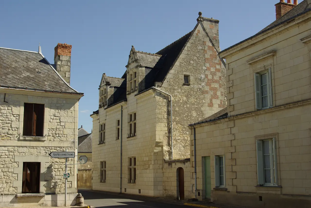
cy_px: 104
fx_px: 402
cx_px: 156
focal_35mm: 46
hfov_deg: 42.3
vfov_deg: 29.0
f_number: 8
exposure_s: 1/250
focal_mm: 31
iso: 100
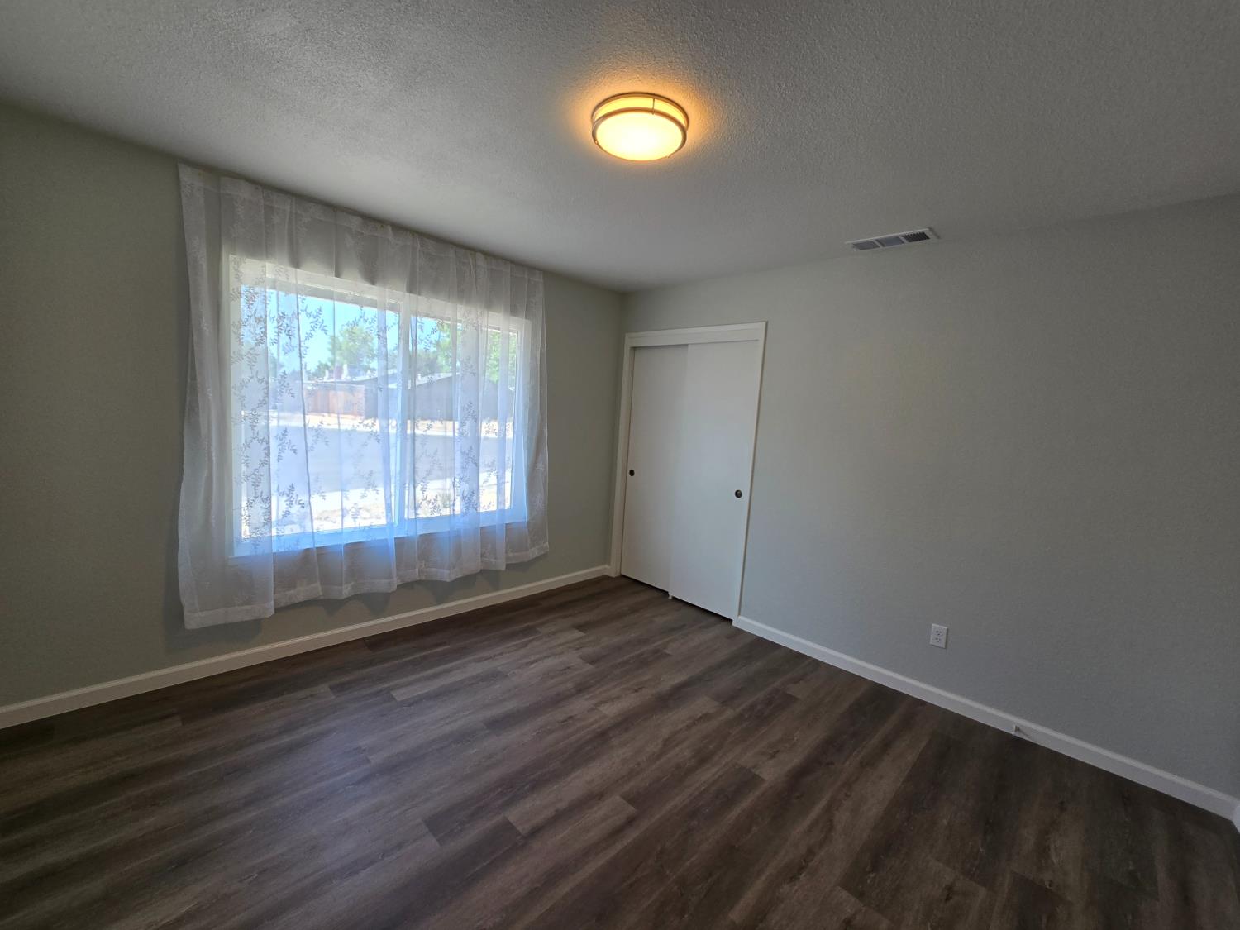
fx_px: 466
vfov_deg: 89.9
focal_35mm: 13
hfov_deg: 106.2
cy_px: 465
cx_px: 620
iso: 64
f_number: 2.2
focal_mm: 2.2
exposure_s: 1/120
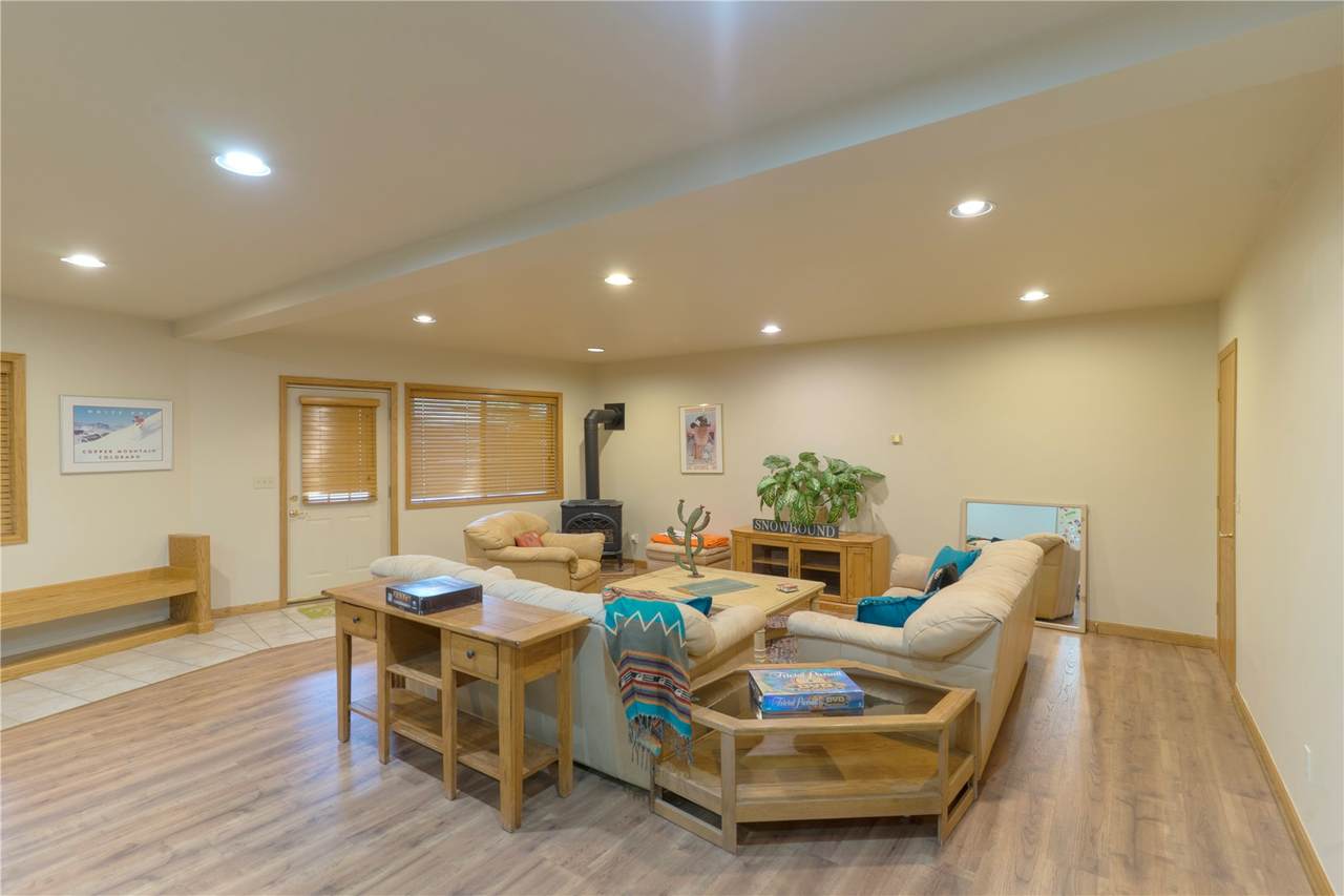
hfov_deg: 93.3
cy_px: 448
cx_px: 672
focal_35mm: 17
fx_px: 635
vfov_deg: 70.4
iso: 200
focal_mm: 17
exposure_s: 1/2
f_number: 8
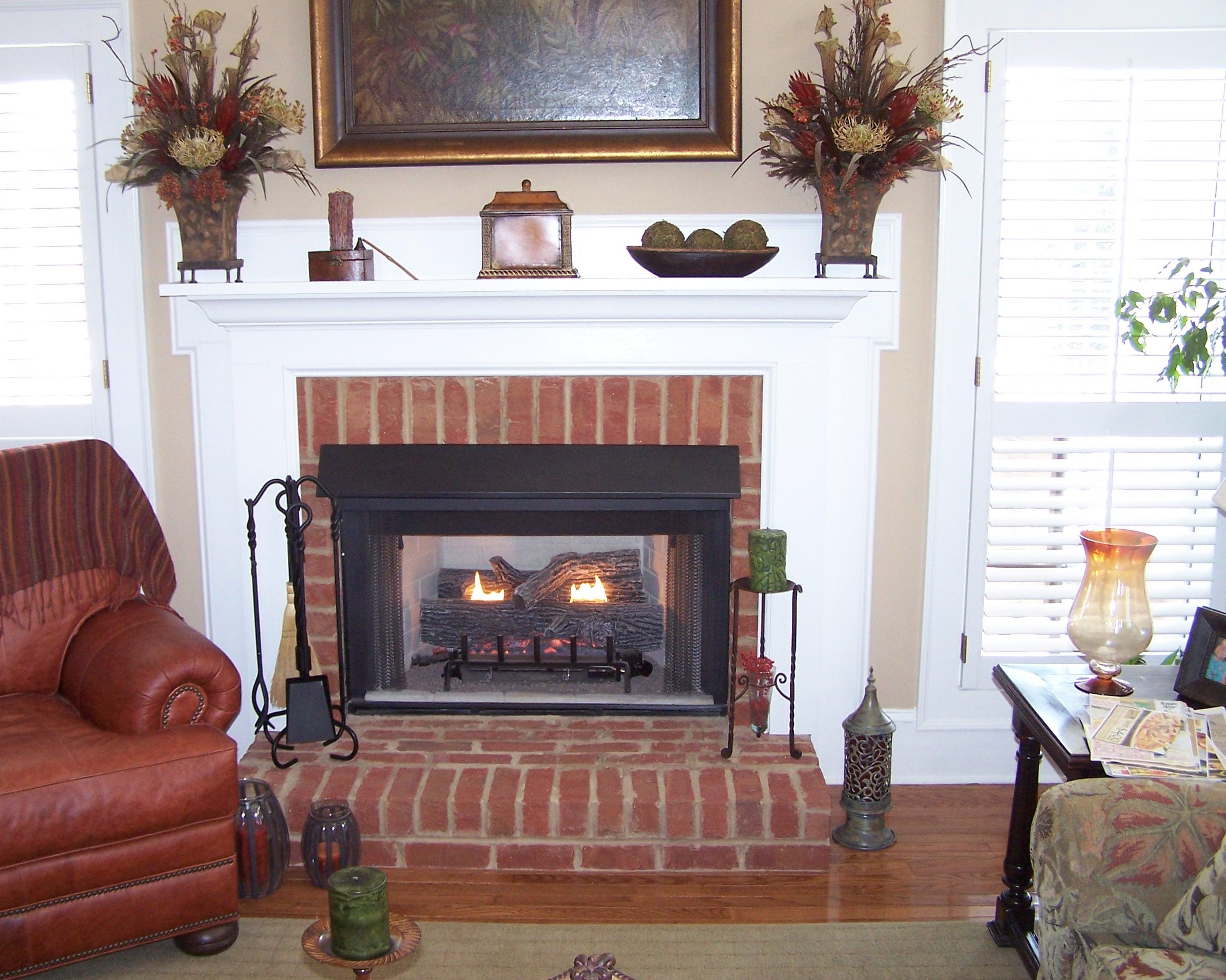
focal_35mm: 40
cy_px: 489
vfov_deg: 37.3
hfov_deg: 45.8
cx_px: 592
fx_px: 1451
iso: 140
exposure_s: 1/60
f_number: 2.8
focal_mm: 6.3
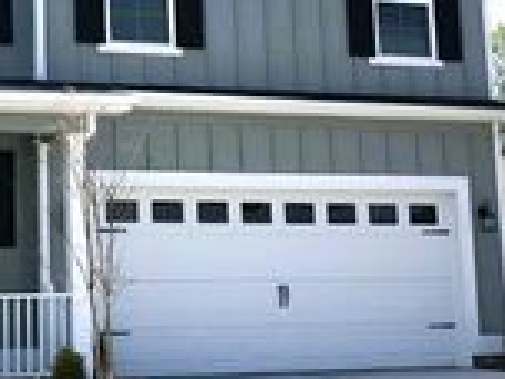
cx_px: 33
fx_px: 1342
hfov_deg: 20.8
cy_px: 65
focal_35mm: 92
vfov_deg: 15.9
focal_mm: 3.99
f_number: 1.8
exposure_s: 1/3333
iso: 20
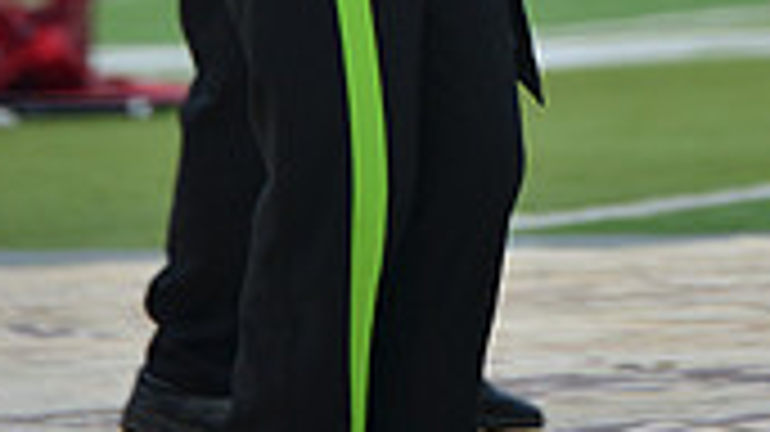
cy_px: -522
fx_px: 22469
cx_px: 574
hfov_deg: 2.0
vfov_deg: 1.1
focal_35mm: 1101
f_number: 5.6
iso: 200
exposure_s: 1/800
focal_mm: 400
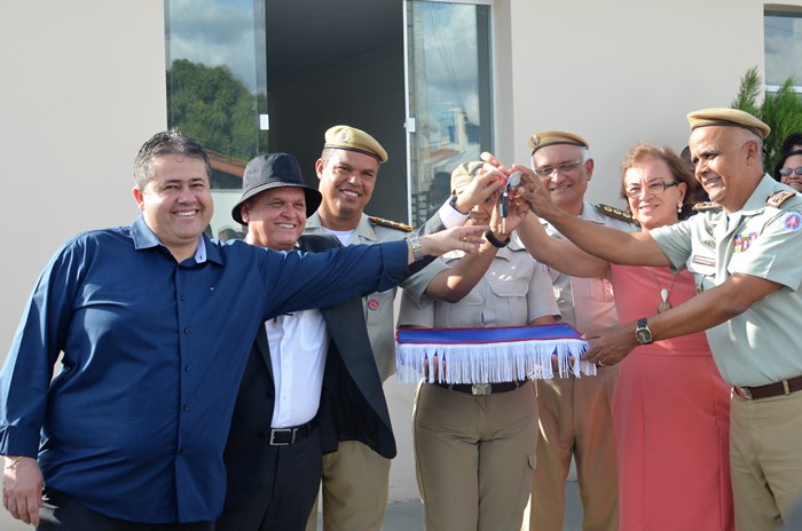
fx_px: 1167
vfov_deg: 25.7
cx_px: 401
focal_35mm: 52
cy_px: 266
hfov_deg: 37.9
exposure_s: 1/200
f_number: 7.1
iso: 200
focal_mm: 35
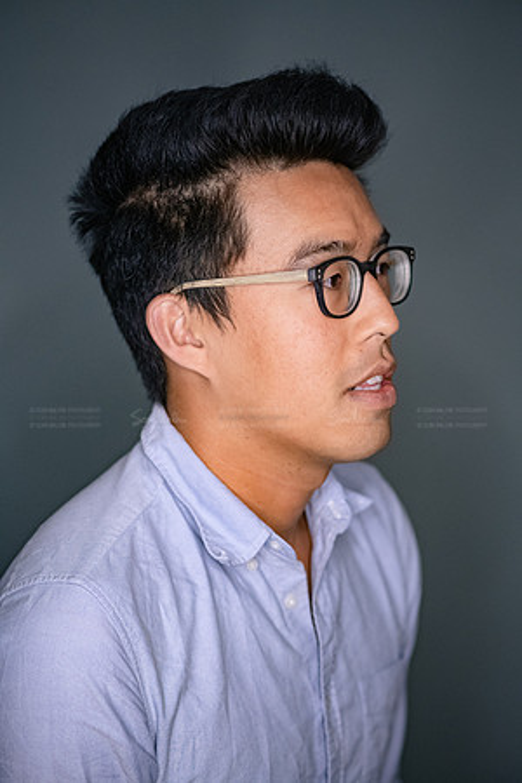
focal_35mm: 85
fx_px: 1849
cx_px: 261
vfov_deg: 23.9
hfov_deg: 16.1
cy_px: 392
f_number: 3.2
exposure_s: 1/200
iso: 2000
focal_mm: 85
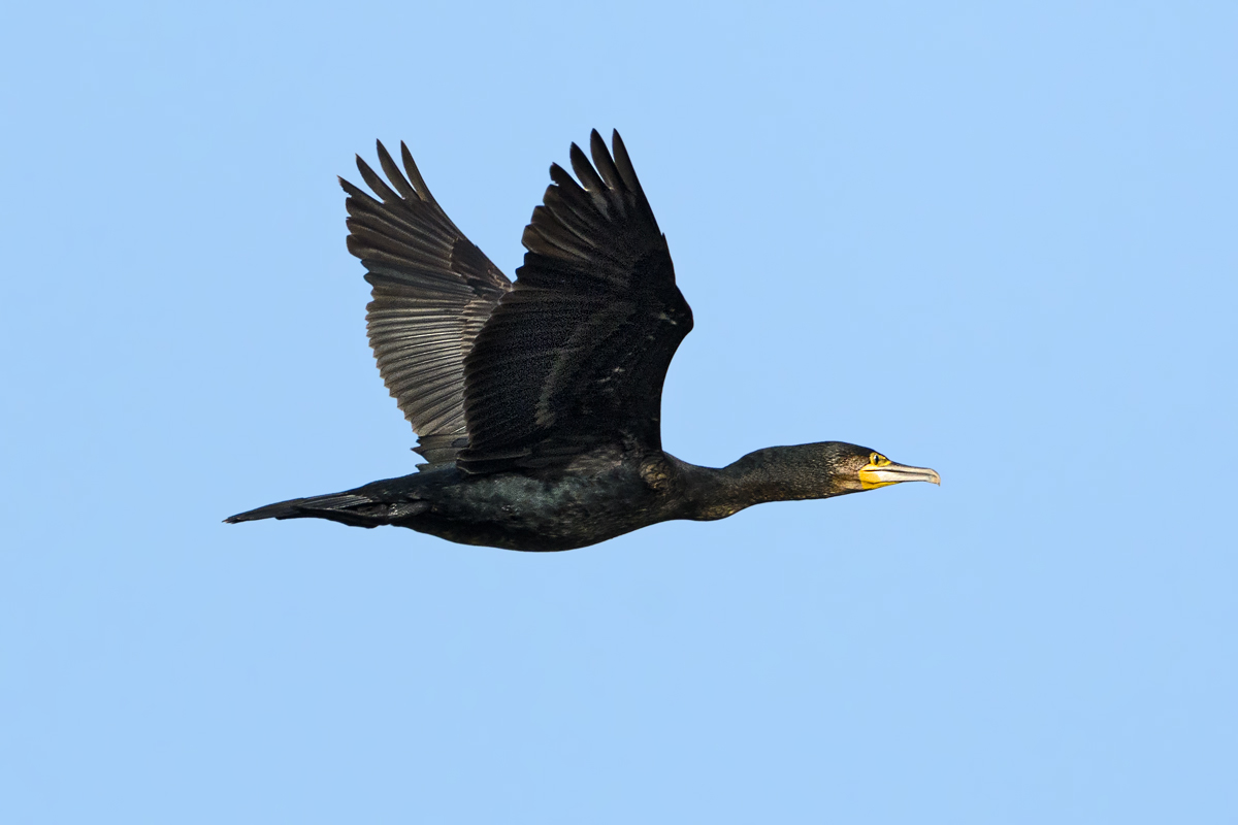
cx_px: 619
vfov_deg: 1.5
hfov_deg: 2.3
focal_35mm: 900
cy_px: 412
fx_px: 30948
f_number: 8
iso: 400
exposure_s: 1/2000
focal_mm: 600
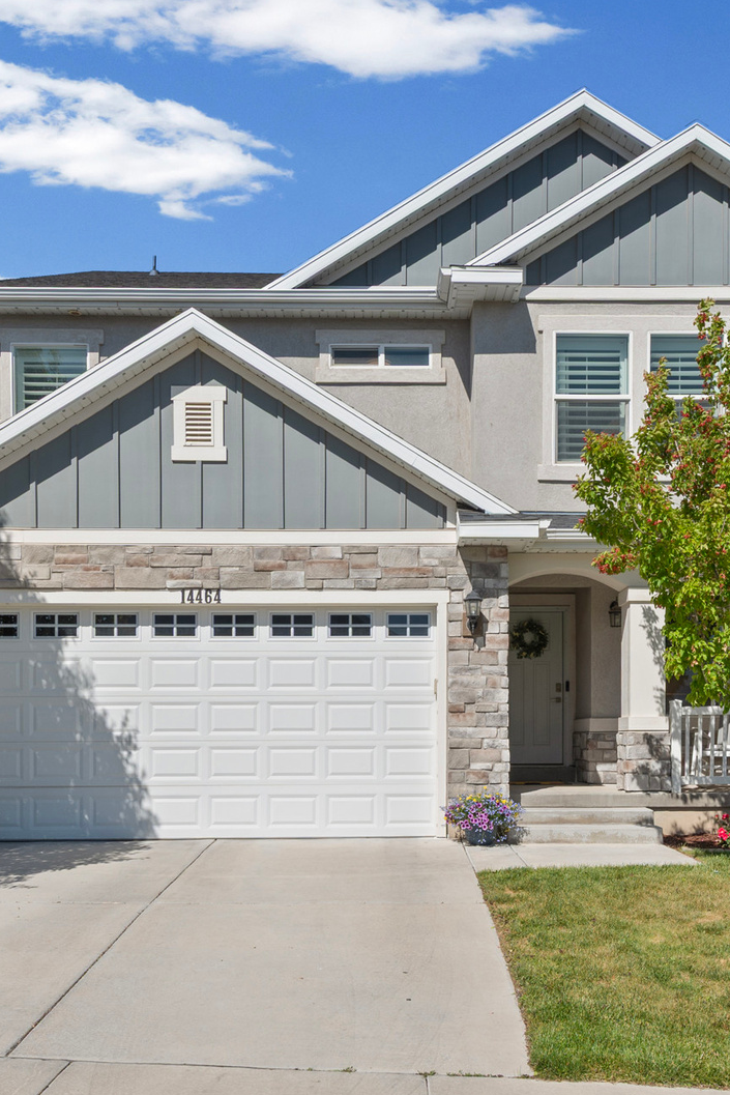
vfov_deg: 59.5
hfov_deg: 41.7
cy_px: 681
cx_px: 496
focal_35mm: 31
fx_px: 943
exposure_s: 1/250
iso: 100
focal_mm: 16
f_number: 9
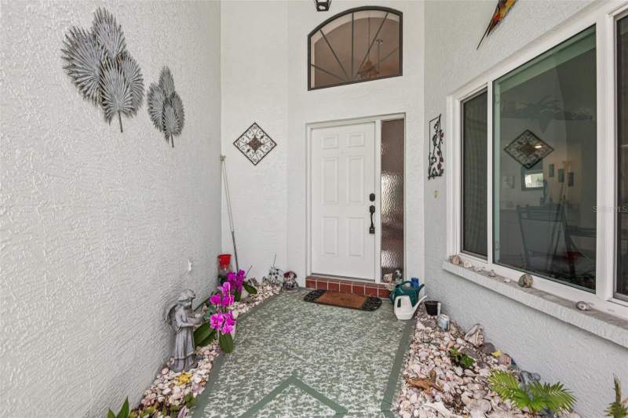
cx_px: 314
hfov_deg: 96.7
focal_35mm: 16
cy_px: 209
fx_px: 279
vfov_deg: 73.7
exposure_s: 1/160
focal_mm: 16
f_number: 8
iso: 400
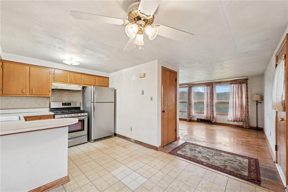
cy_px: 96
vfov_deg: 81.2
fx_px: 112
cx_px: 144
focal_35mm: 14
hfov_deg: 104.2
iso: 50
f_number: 6.3
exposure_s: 1/10
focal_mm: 14
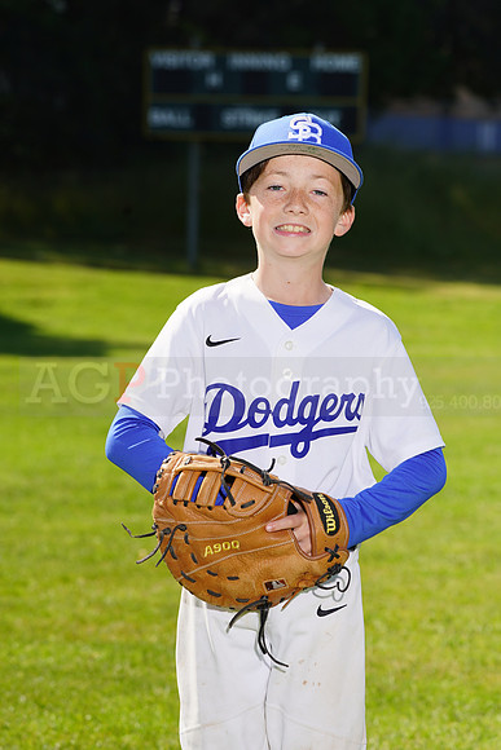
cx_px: 250
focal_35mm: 164
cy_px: 375
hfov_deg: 8.4
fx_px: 3421
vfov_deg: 12.5
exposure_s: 1/250
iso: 100
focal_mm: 164
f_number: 9
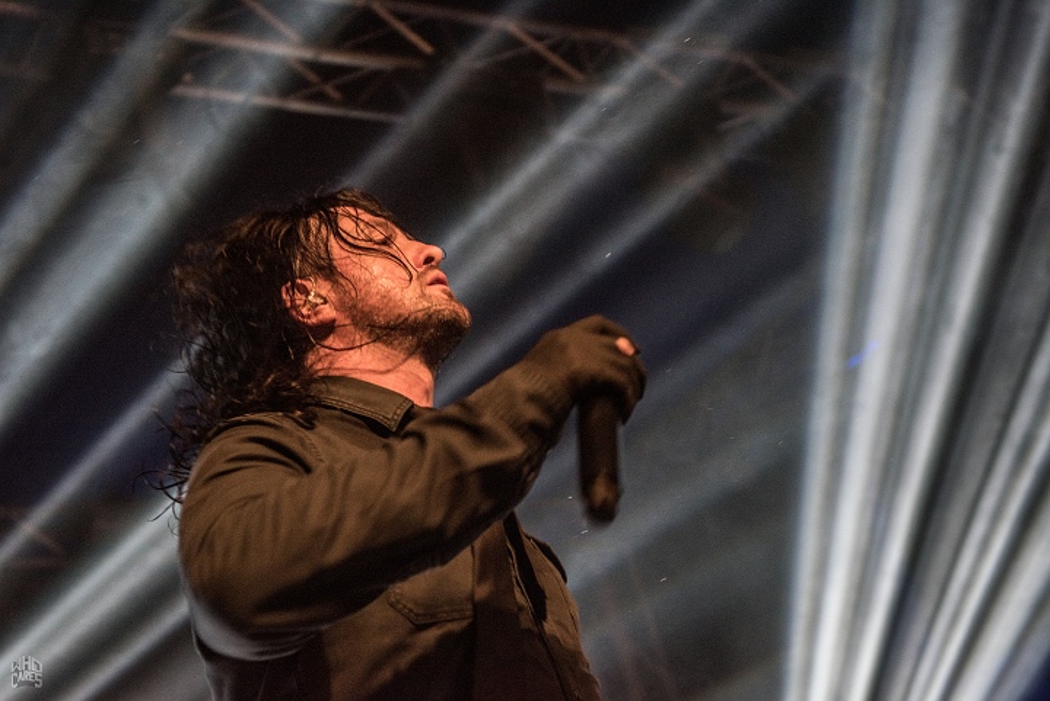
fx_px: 2043
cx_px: 525
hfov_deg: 28.8
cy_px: 350
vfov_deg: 19.5
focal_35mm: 70
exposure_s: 1/125
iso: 800
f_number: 5
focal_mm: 70
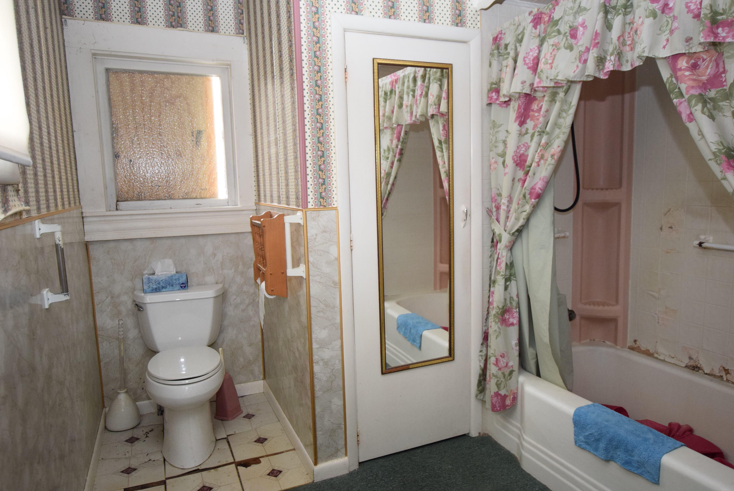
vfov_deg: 53.2
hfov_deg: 73.7
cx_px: 367
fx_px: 490
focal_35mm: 24
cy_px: 246
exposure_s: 1/60
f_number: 3.5
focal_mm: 16
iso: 2000
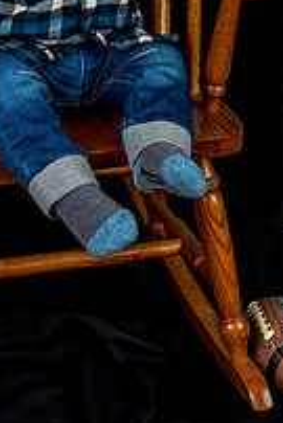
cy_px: 36
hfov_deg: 17.4
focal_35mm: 78
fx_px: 918
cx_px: 59
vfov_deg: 25.1
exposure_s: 1/160
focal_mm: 35
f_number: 7.1
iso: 100
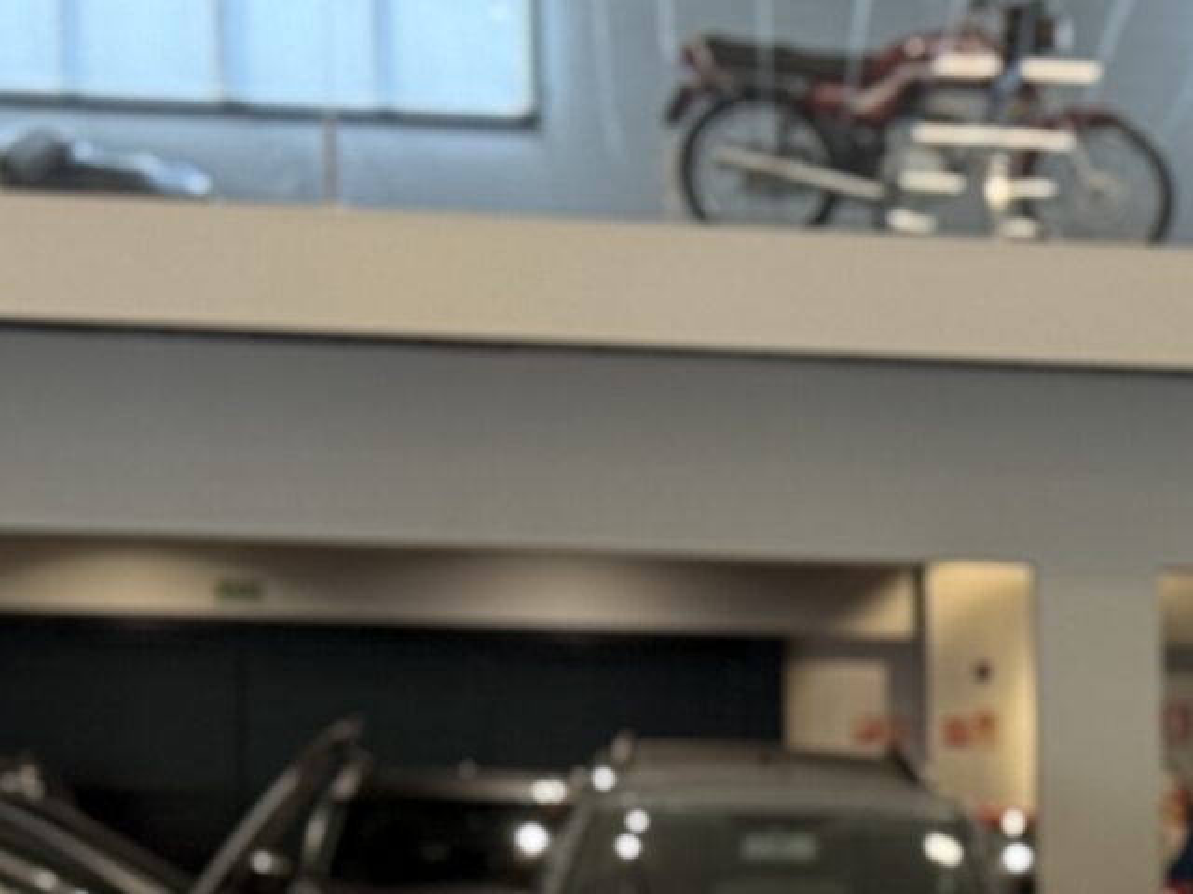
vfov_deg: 7.5
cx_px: 2282
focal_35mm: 192
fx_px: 6617
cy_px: 1594
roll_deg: -1.0
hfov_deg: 9.7
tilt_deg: -5.3
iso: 160
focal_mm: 6.76
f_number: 1.78
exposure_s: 1/60
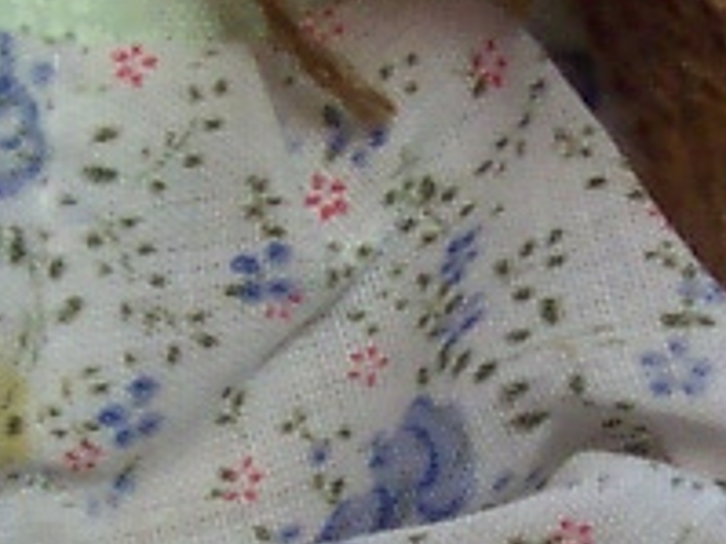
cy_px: 507
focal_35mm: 223
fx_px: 4674
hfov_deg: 8.9
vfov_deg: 6.6
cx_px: 580
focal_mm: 5.6
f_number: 2.8
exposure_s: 1/60
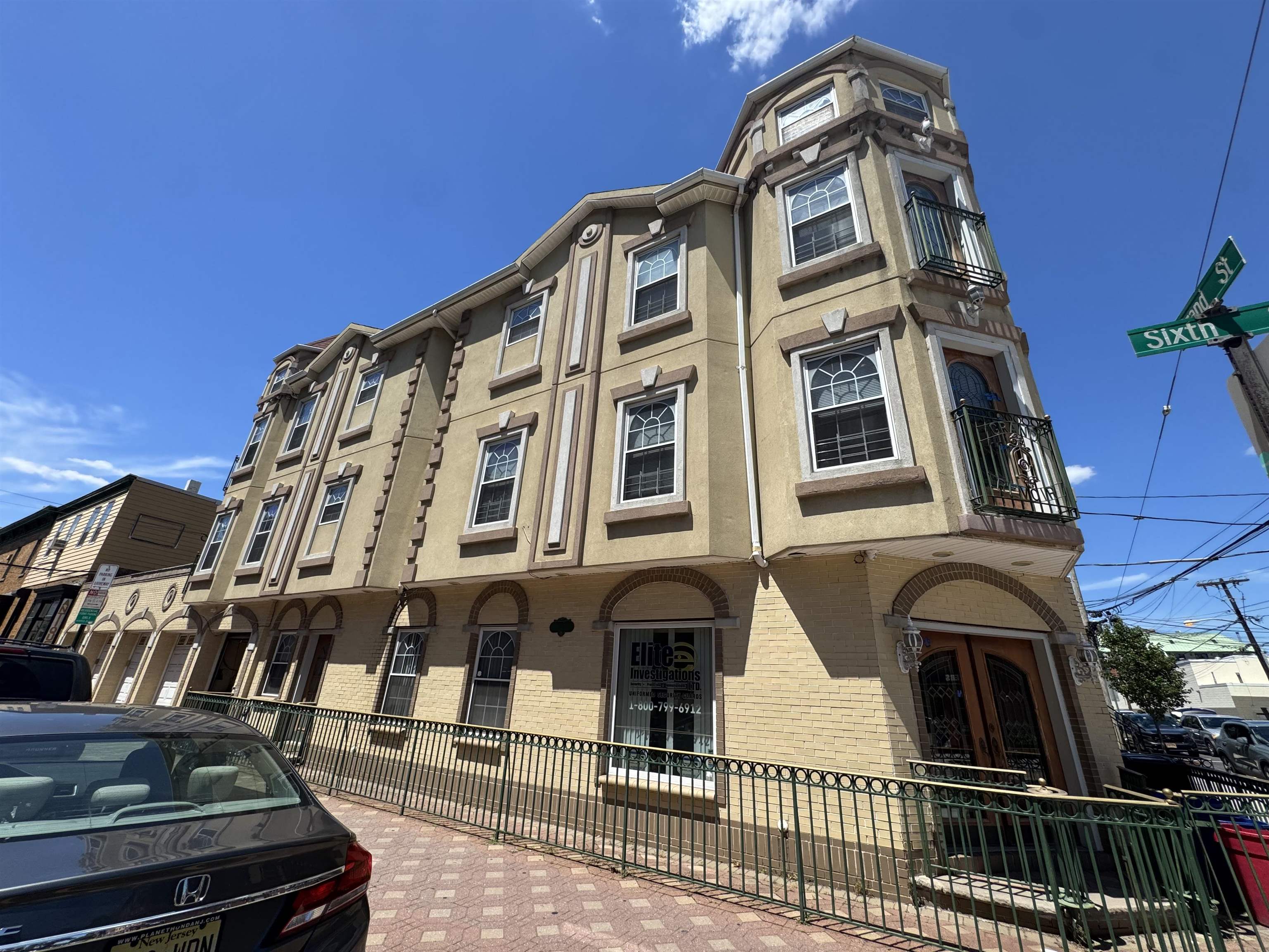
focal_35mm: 14
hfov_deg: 102.1
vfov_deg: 85.7
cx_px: 634
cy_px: 476
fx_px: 513
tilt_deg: +23.1
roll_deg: -2.7
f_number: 2.2
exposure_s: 1/1976
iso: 50
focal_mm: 2.22
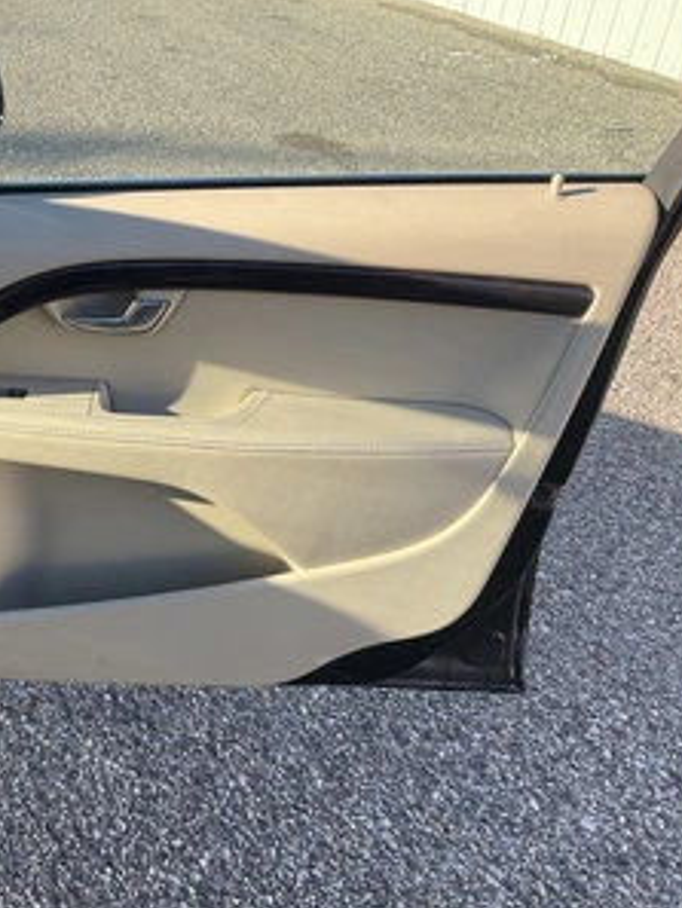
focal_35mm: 39
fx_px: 1024
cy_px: 452
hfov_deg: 36.0
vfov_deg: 47.8
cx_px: 165
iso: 25
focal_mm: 3
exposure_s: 1/465
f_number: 1.8
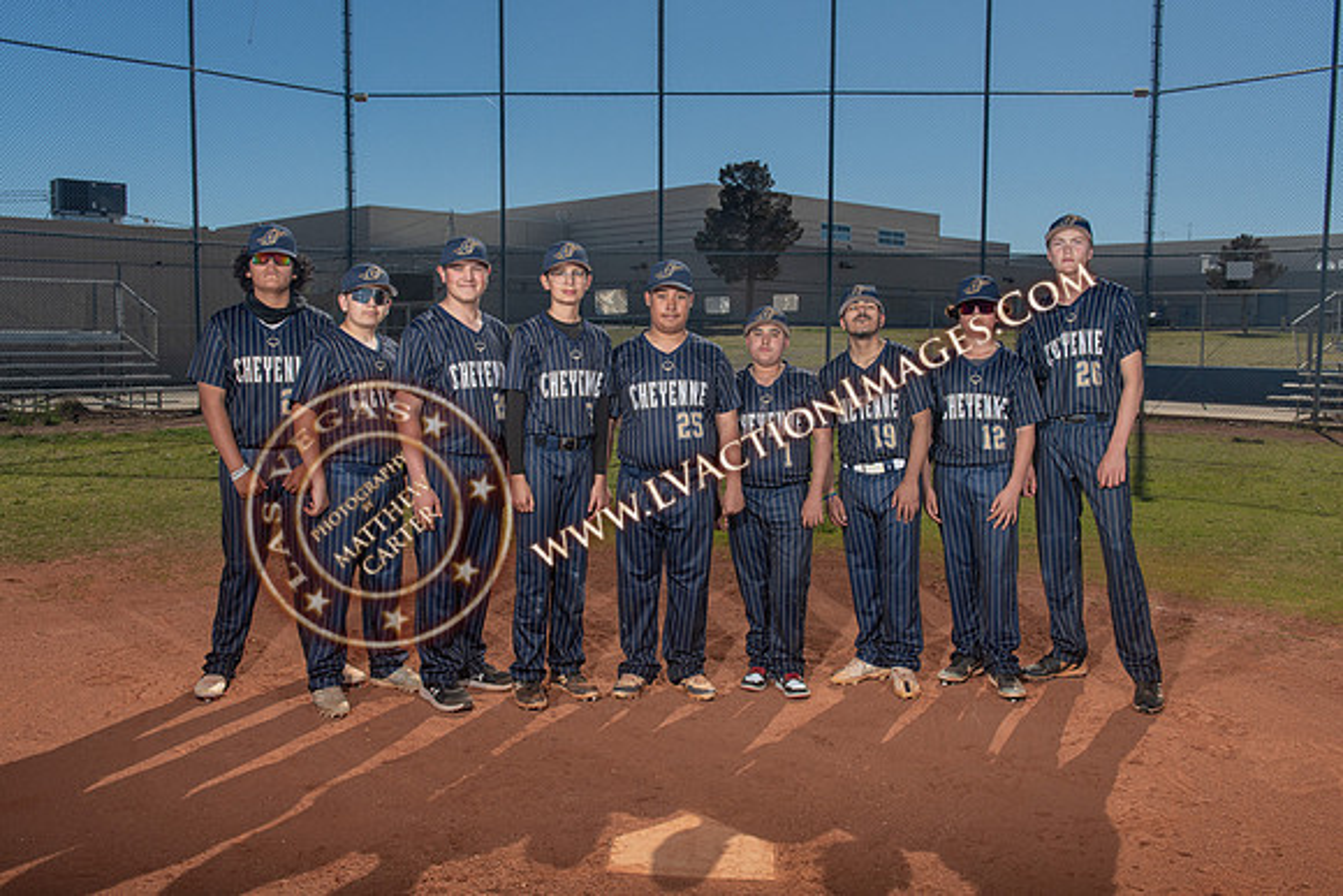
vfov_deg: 40.9
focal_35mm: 32
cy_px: 448
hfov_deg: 58.5
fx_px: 1200
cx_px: 673
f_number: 10
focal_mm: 31
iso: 320
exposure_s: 1/250
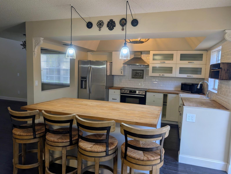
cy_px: 87
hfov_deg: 71.5
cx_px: 116
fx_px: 160
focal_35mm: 24
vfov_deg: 56.9
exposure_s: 1/181
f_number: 1.68
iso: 25
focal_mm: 6.9
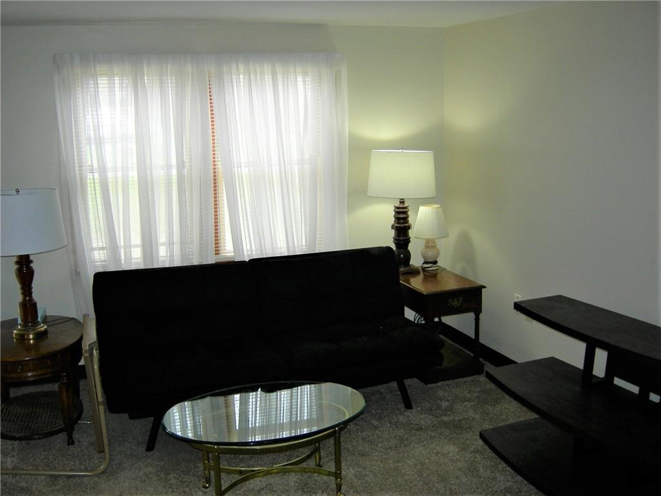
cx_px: 330
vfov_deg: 39.6
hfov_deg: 51.4
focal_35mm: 36
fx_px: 687
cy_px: 248
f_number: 2.7
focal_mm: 7.5
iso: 64
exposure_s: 1/30
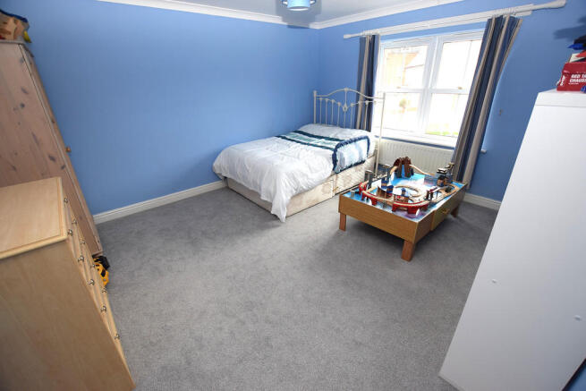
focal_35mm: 15
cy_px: 196
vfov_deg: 77.4
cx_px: 293
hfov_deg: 100.4
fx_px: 244
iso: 720
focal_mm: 10
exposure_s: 1/60
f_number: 4
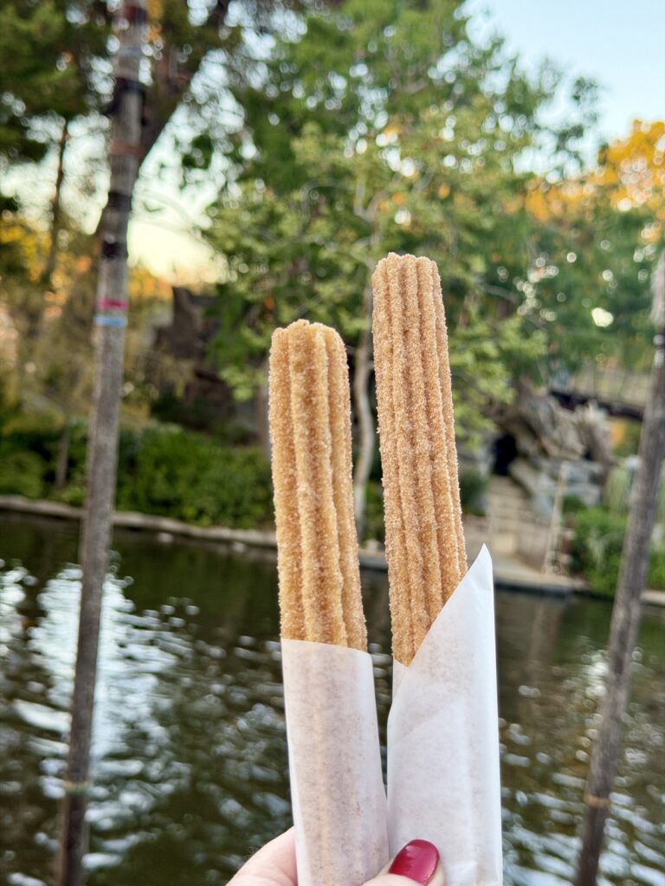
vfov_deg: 39.7
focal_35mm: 48
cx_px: 332
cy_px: 443
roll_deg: -9.2
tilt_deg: -2.3
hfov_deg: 30.3
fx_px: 1229
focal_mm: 6.76
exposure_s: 1/220
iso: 160
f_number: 1.78
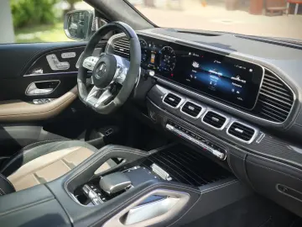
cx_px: 151
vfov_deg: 40.7
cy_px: 114
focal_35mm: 35
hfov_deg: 52.6
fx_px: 305
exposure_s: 1/259
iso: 50
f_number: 1.4
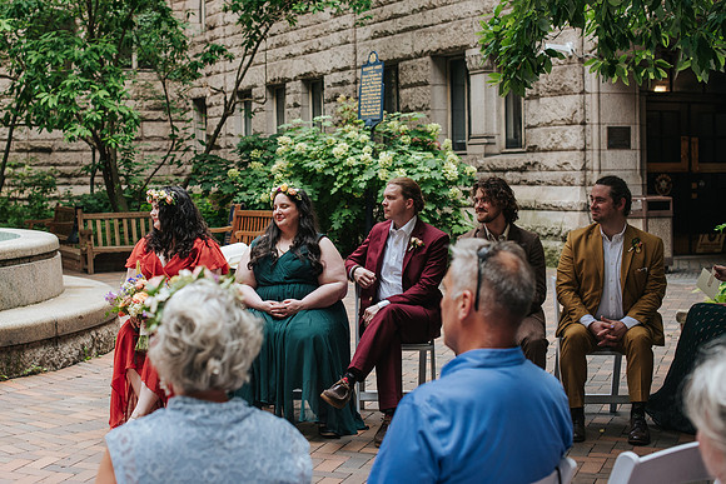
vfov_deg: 22.7
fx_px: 1204
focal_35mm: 60
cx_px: 294
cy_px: 200
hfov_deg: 33.5
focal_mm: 50
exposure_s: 1/400
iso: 800
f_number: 4
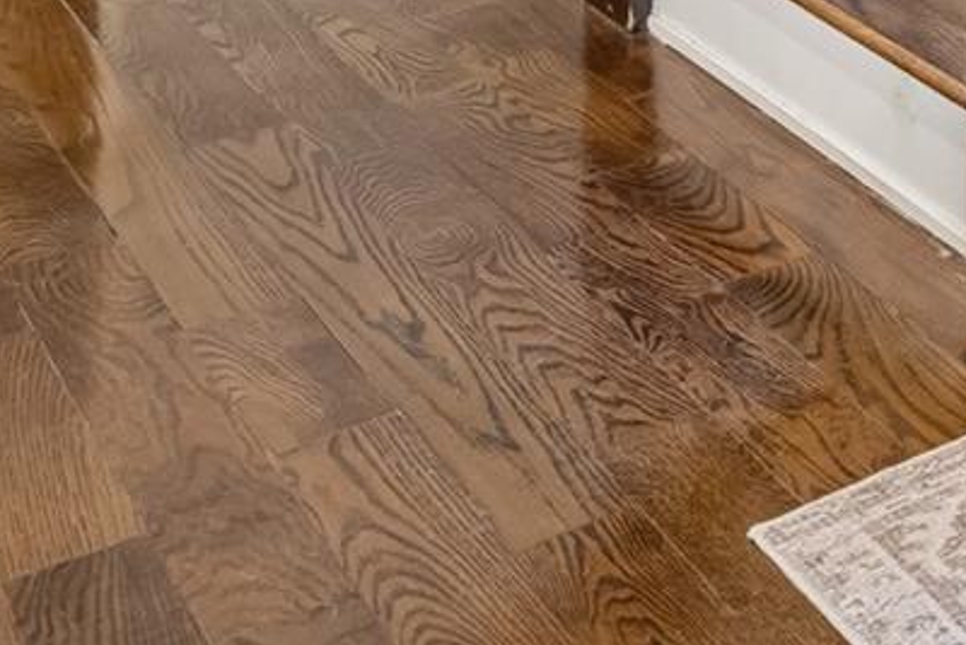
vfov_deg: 12.4
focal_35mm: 87
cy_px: -910
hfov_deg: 19.0
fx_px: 2335
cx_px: 1635
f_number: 9
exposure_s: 1/6
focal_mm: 17
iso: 250
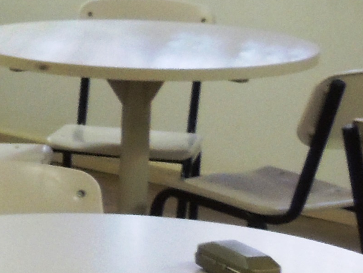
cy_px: 111
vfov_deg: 7.3
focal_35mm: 203
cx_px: -544
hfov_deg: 8.7
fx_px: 2129
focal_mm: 6.2
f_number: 3.3
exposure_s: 1/40
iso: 400
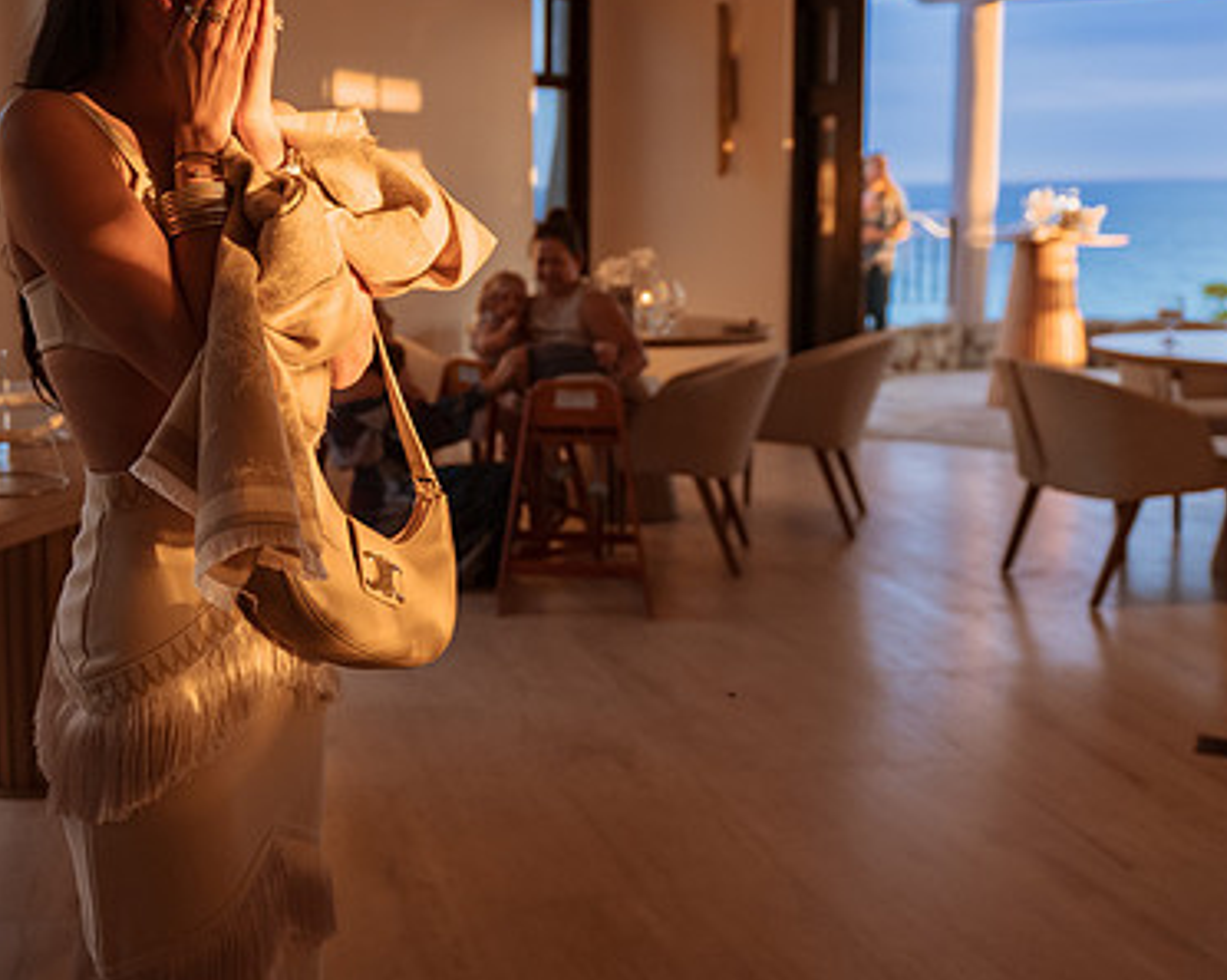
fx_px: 1633
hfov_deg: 39.9
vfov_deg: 33.1
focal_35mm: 45
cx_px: 288
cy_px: 331
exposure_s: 1/320
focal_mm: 24
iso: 450
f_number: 2.8
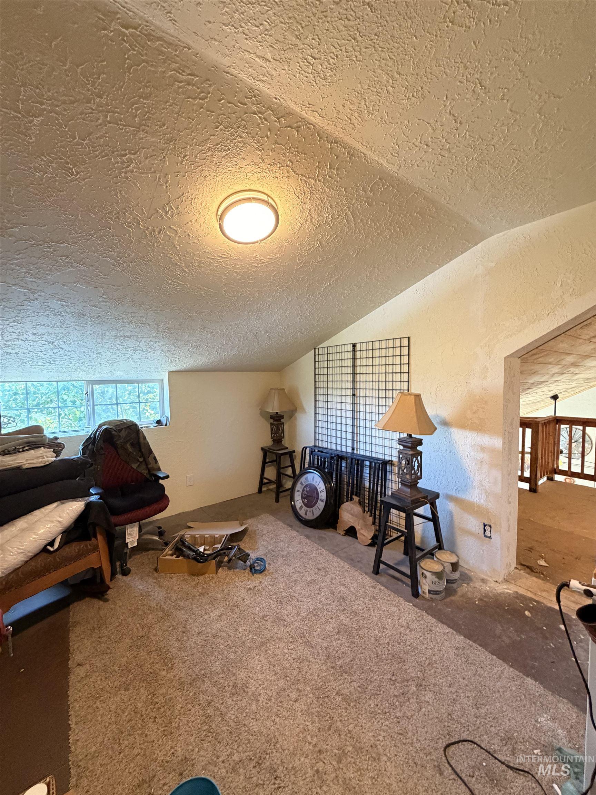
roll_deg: +1.5
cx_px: 298
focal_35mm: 14
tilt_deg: -4.5
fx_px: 321
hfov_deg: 85.7
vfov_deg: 102.1
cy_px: 398
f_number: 2.2
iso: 500
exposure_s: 1/60
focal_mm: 2.22
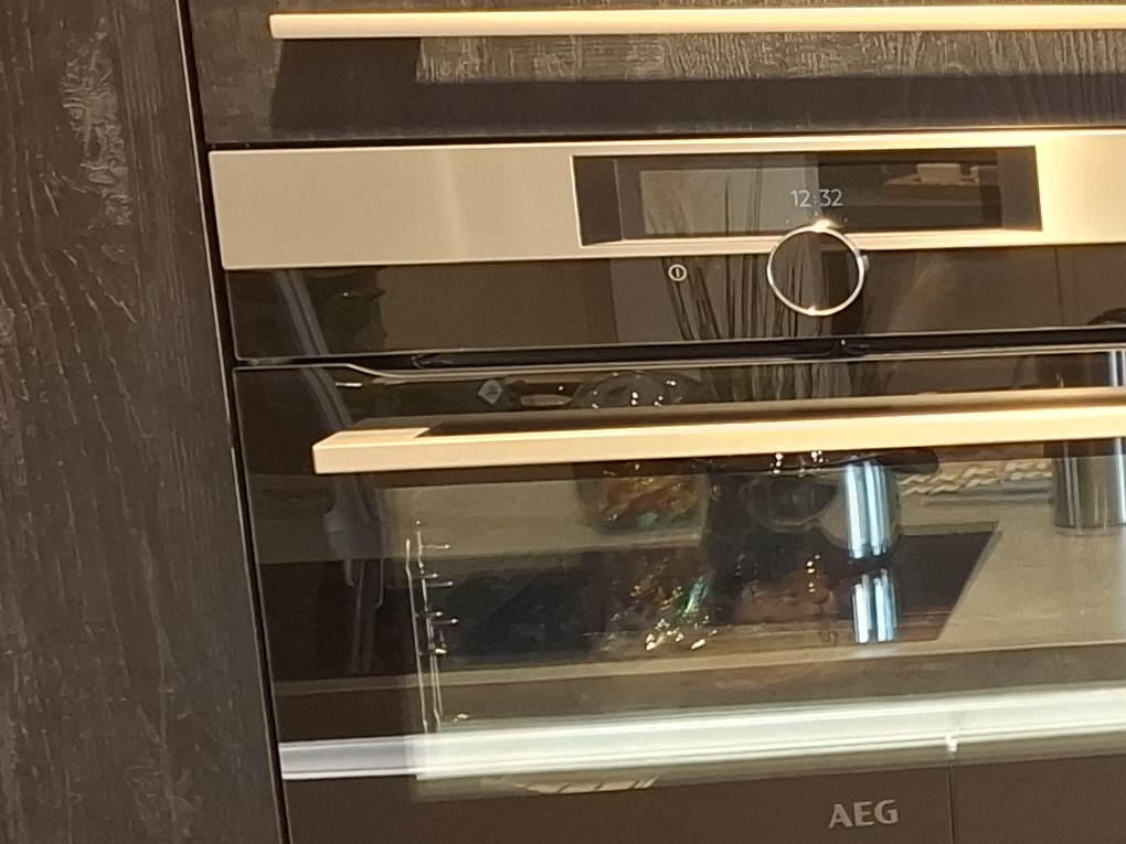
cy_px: 528
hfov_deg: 16.8
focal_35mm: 92
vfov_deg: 16.0
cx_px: 2146
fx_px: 2993
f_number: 1.8
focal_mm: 5.54
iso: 320
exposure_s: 1/33
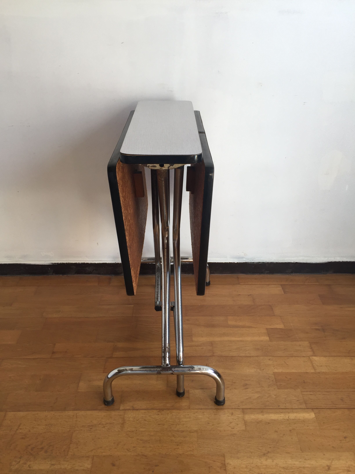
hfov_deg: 48.2
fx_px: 397
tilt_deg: -30.2
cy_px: 237
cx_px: 178
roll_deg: +0.2
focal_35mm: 29
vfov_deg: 61.7
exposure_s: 1/50
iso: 32
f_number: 2.2
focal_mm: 4.15
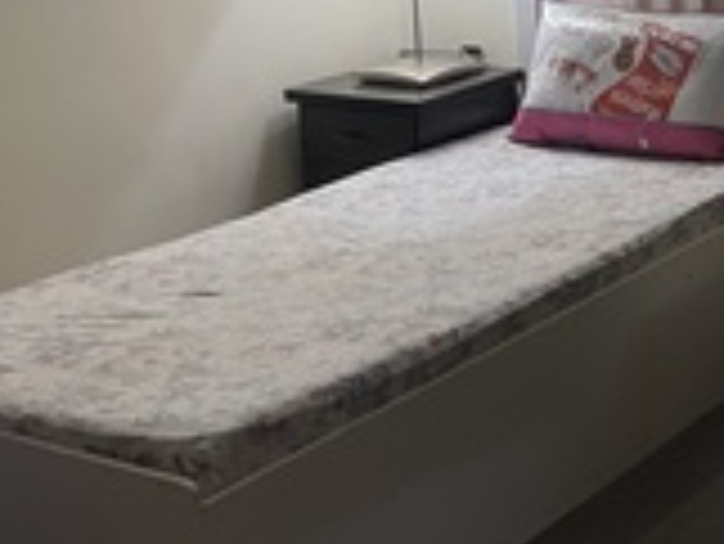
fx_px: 1486
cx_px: 821
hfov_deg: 25.2
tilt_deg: -8.1
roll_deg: +1.7
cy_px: -25
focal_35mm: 71
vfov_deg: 20.0
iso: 500
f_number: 1.6
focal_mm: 5.1
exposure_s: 1/40
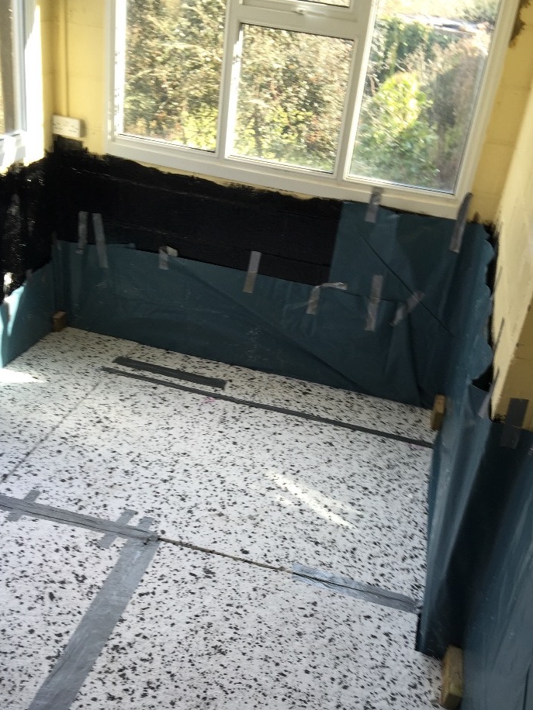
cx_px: 258
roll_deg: -5.8
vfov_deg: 48.6
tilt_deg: -30.1
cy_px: 431
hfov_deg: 37.7
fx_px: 780
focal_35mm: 38
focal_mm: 4.15
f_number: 2.2
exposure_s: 1/100
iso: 32
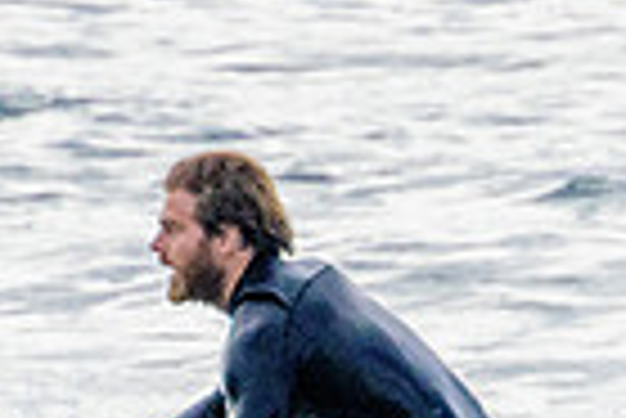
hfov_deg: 0.5
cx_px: 174
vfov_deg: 0.3
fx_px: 68879
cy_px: 892
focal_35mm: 3957
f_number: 11
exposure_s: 1/2000
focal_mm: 800
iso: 1600
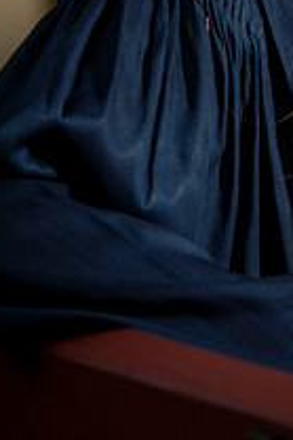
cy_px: 26
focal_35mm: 439
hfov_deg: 3.1
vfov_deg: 4.7
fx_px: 5368
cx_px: 583
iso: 80
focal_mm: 130
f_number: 5.6
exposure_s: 1/250
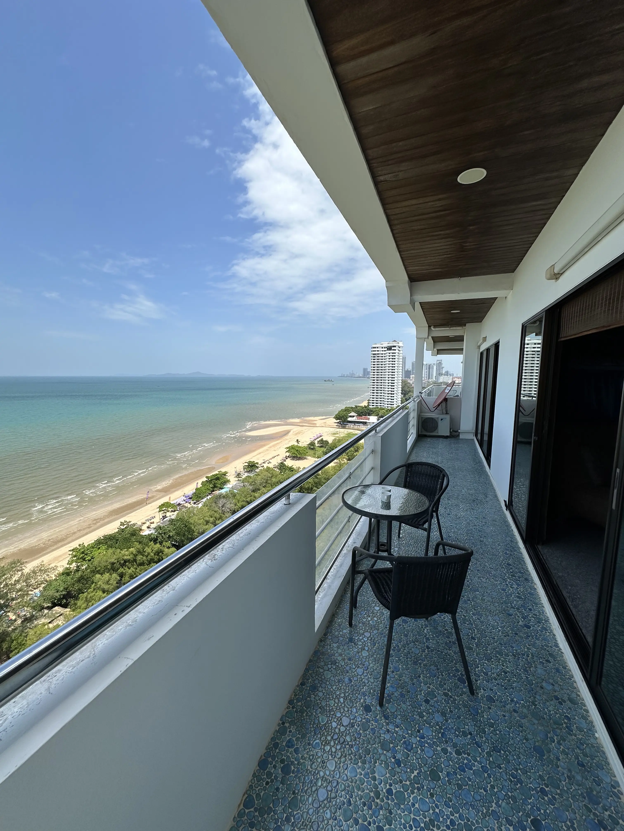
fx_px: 336
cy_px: 416
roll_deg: -0.6
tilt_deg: -6.7
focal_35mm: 14
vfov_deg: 102.1
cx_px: 312
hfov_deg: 85.7
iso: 50
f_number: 2.2
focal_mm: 2.22
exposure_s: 1/2817
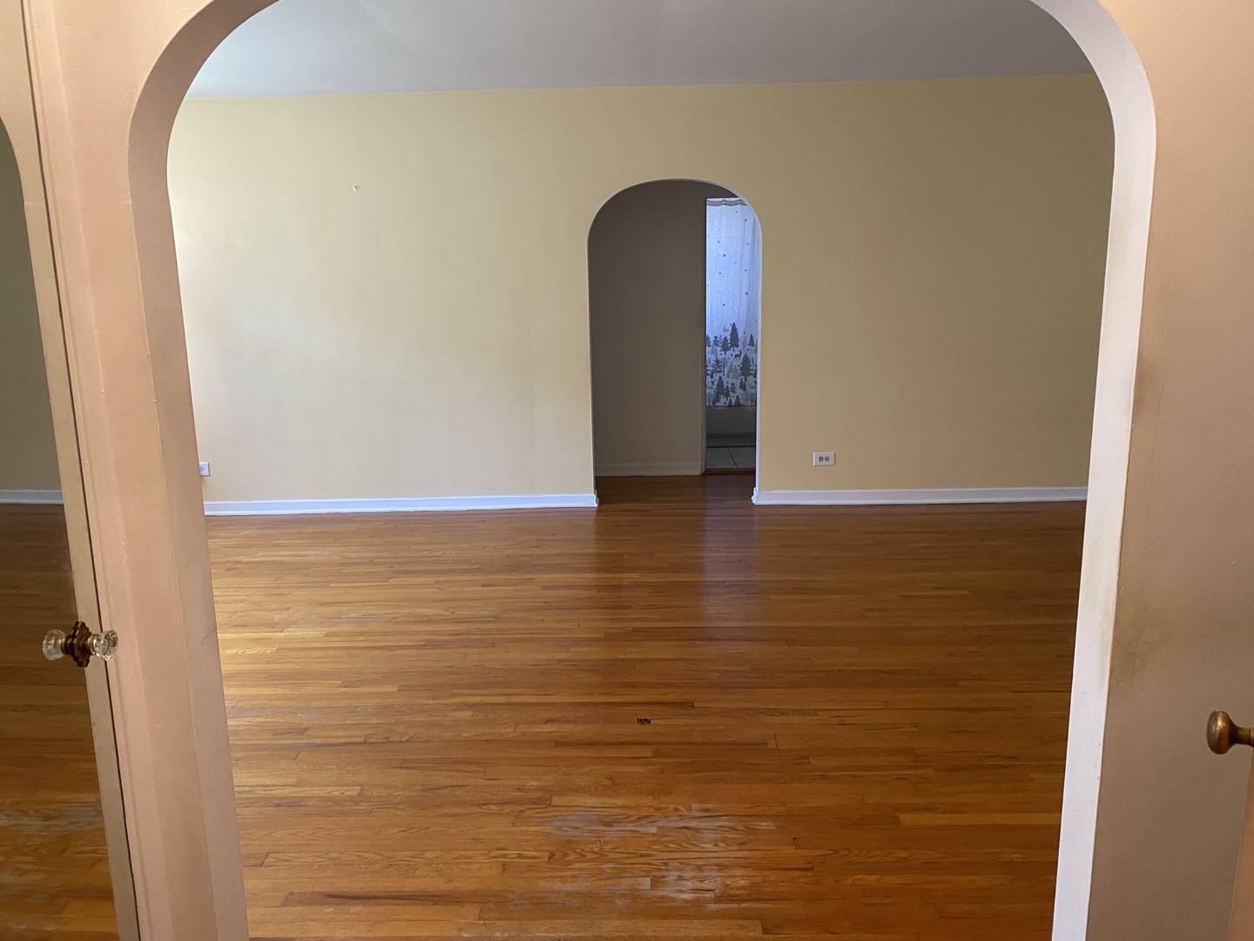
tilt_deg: -11.6
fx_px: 942
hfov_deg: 67.3
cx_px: 627
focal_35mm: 26
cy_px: 470
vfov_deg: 53.1
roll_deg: +1.1
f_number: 1.8
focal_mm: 4.25
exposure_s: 1/60
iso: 160
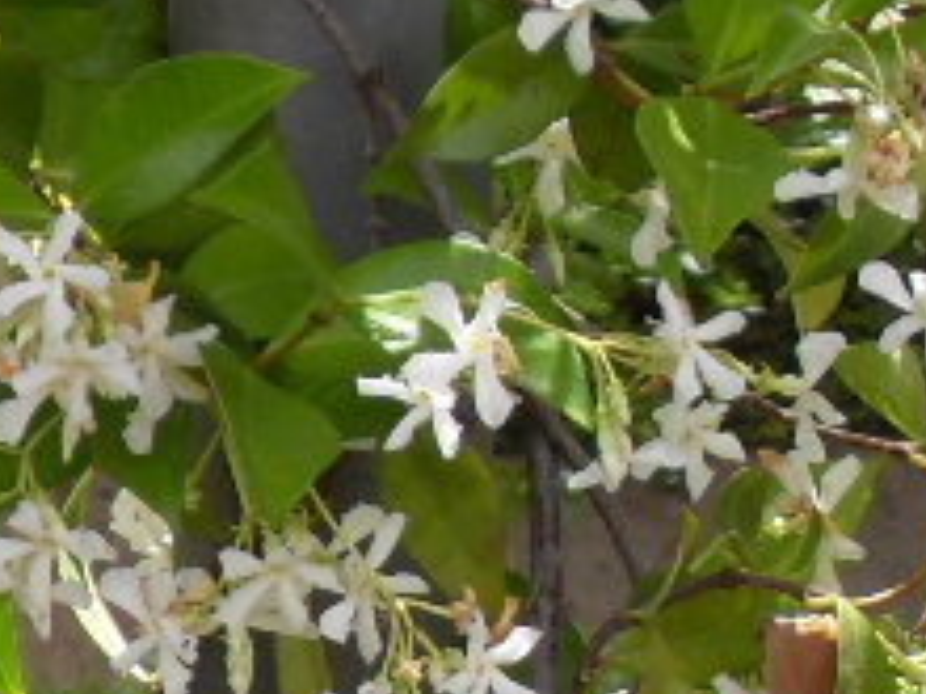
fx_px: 9844
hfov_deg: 5.4
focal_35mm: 368
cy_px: 1195
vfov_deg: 4.0
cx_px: 640
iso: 100
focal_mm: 13.5
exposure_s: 1/125
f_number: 4.4
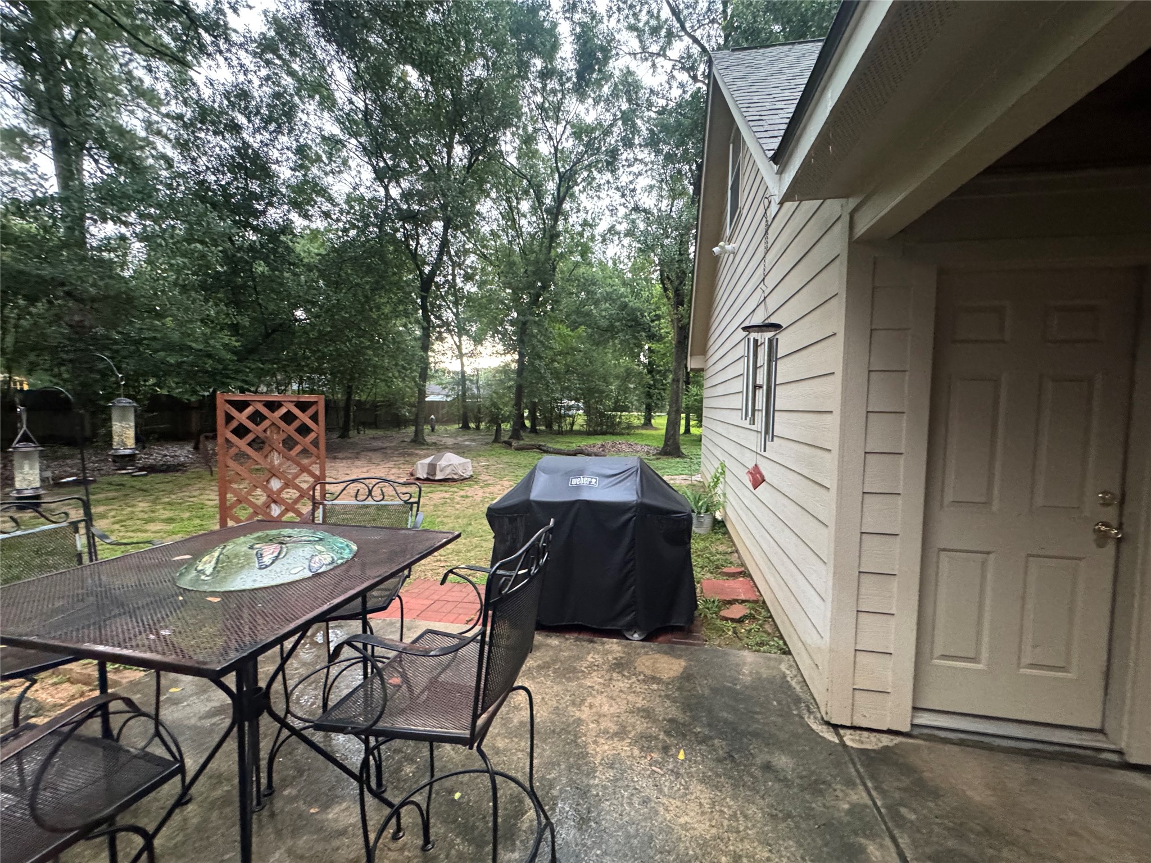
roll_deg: -0.7
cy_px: 432
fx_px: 466
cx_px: 576
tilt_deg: -3.7
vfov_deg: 85.7
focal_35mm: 14
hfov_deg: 102.1
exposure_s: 1/60
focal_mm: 2.22
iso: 800
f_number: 2.2
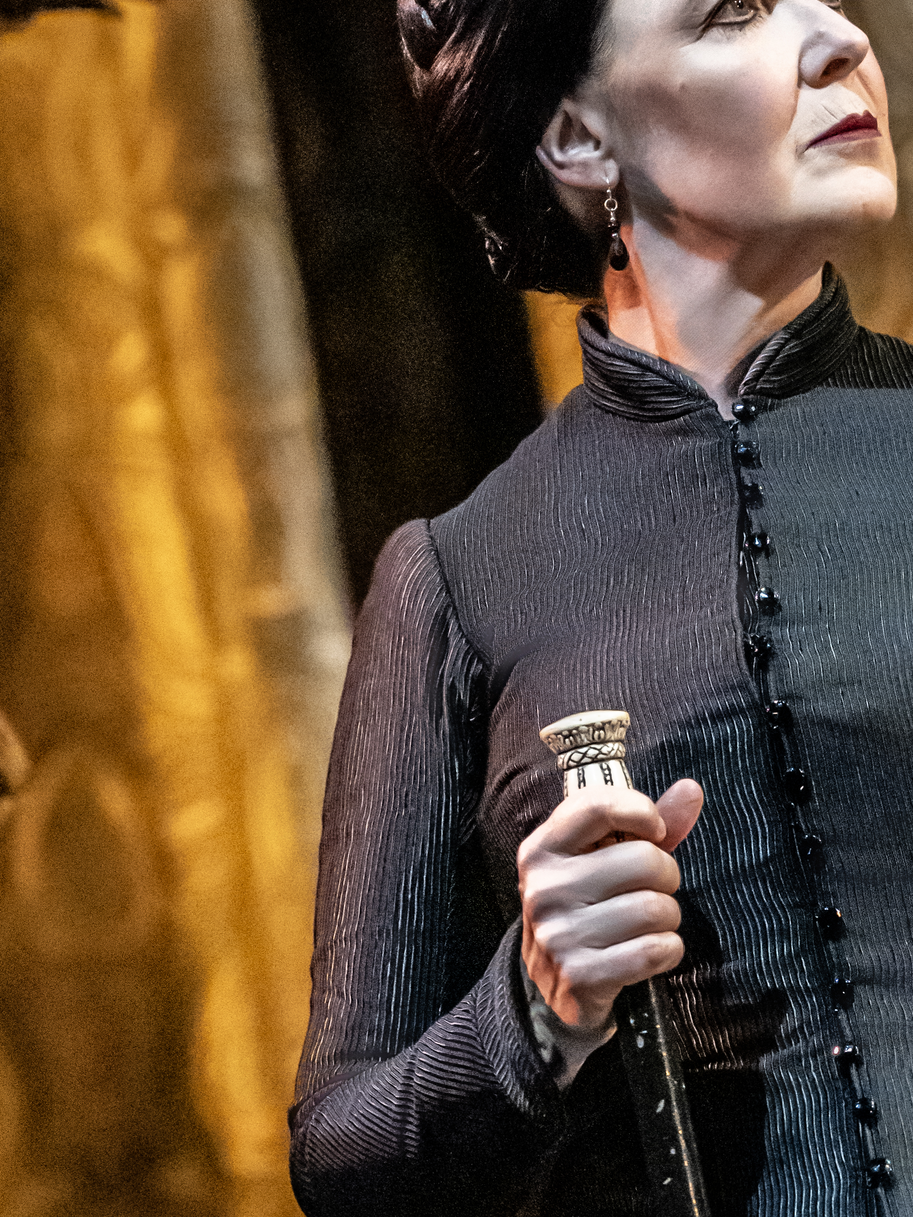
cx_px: 972
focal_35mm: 324
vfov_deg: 6.1
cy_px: 746
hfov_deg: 4.6
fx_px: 11396
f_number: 4.5
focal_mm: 136
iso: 8000
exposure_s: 1/250
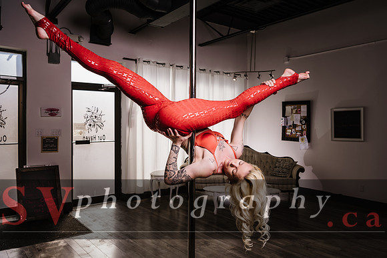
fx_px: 333
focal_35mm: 31
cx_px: 198
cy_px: 130
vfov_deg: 42.4
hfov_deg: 60.4
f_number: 5
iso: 64
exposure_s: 1/200
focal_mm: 30
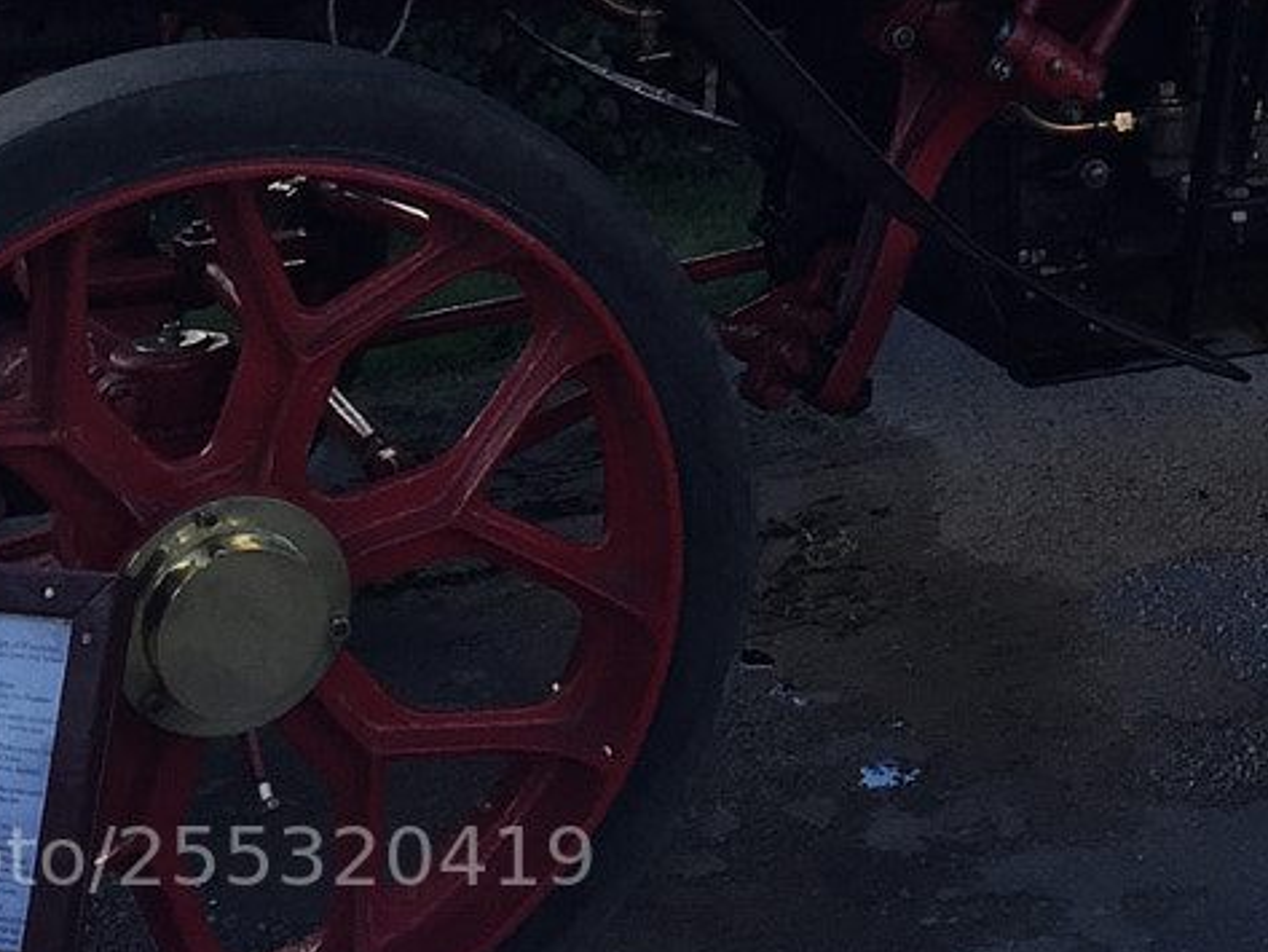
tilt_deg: -2.2
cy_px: -542
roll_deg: +0.6
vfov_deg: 14.0
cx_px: 1335
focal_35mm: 98
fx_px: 3591
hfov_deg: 19.3
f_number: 2.2
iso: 32
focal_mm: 4.15
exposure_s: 1/719
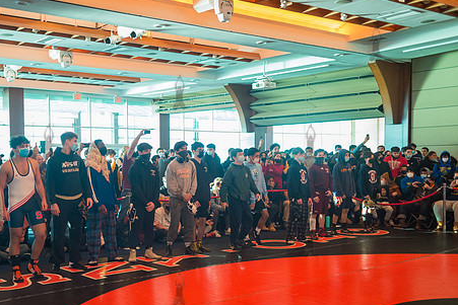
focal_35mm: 45
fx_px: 573
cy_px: 190
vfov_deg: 29.8
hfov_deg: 43.3
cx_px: 179
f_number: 2.8
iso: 3200
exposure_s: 1/400
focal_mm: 35
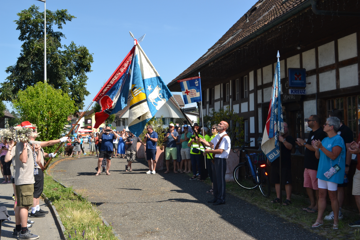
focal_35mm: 42
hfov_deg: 46.4
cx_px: 180
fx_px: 420
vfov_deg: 31.9
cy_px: 120
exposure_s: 1/200
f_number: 8
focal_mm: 28
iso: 100
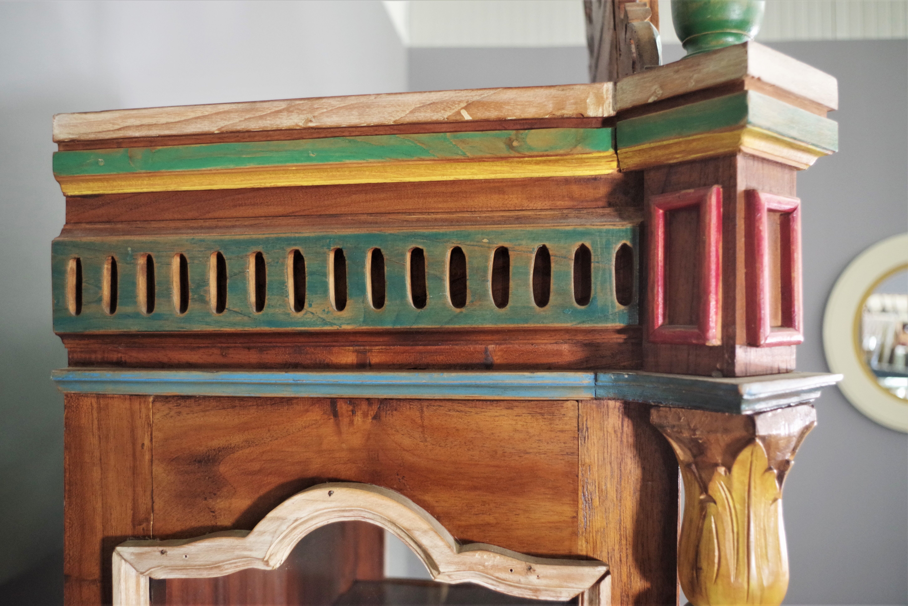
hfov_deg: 60.3
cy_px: 303
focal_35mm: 31
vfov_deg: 42.3
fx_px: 782
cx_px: 454
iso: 1600
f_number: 4
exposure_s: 1/60
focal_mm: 21.25
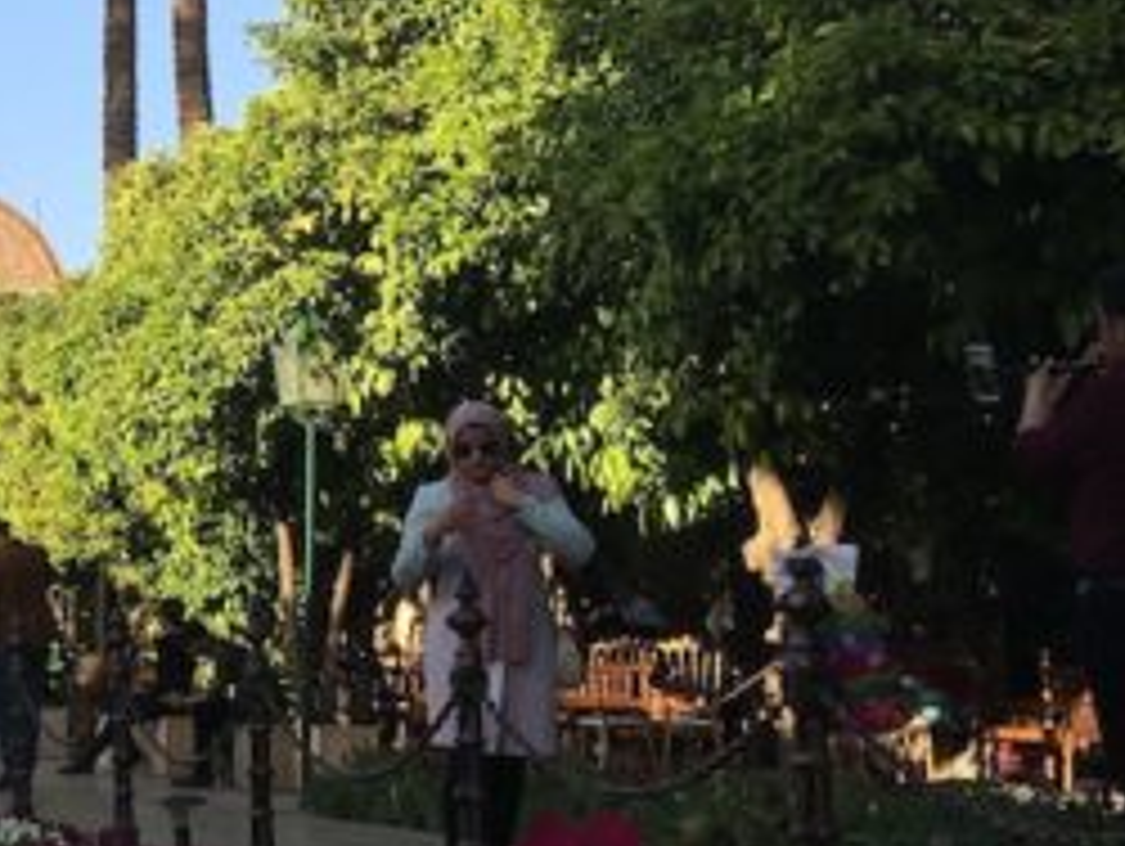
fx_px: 2895
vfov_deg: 16.6
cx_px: -585
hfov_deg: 19.1
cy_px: 378
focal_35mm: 89
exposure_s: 1/739
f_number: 2.2
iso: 25
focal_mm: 4.15
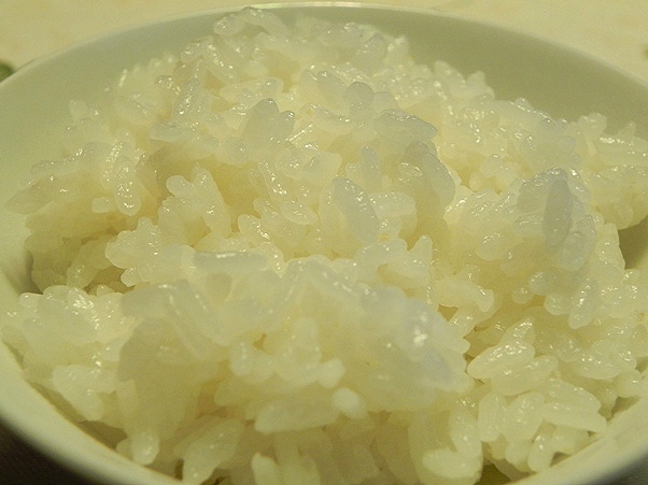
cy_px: 242
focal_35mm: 52
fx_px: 973
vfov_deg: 28.0
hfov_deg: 36.8
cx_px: 324
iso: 248
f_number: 3.5
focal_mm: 9.2
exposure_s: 1/30
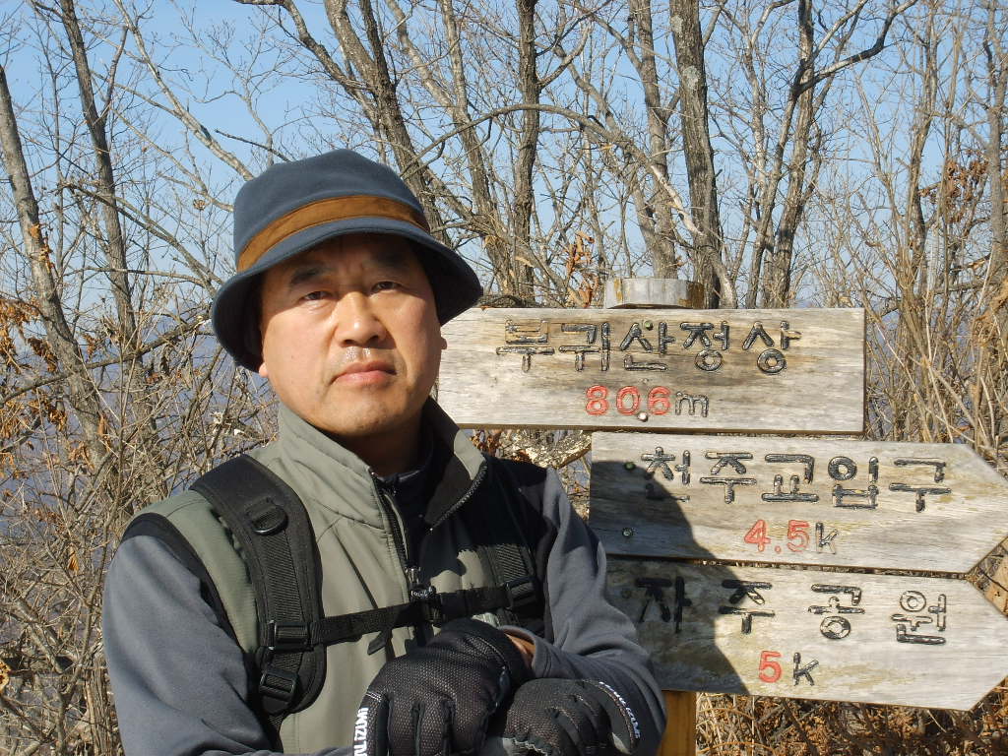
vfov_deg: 21.0
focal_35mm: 70
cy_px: 378
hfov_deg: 27.8
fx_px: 2038
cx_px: 504
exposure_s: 1/250
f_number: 7.2
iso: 50
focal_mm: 11.8
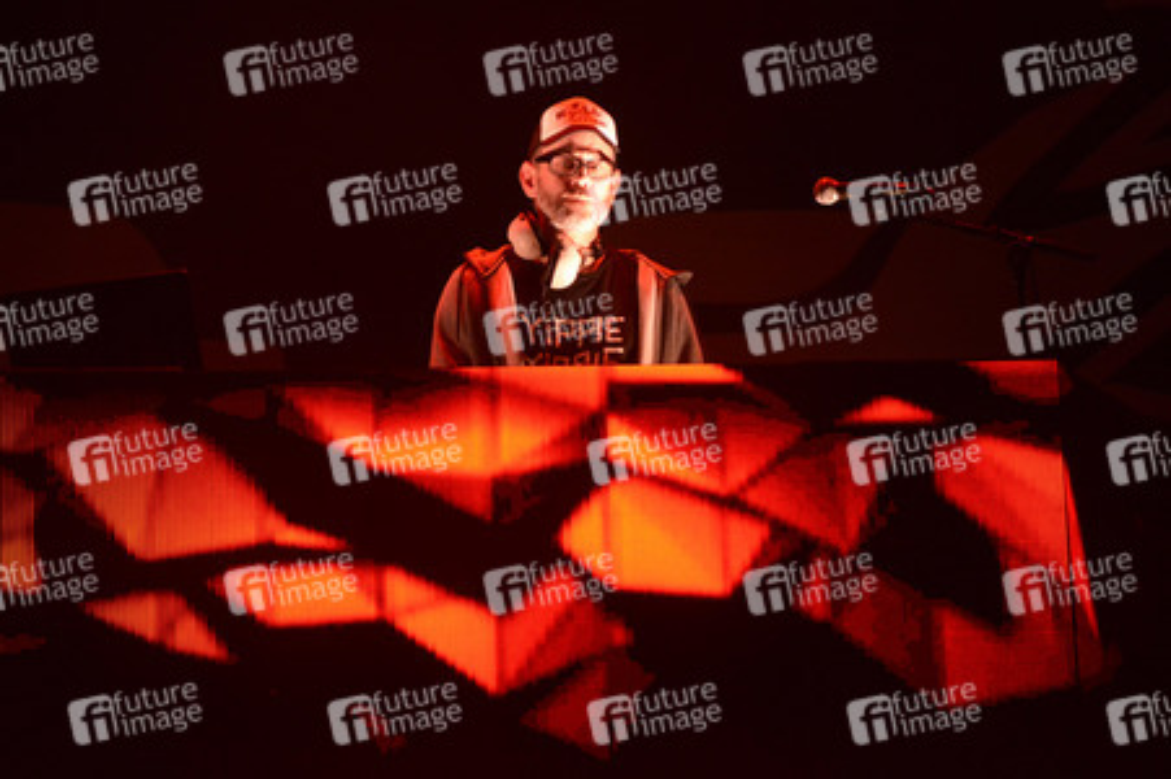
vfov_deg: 8.8
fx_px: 5038
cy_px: 390
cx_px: 586
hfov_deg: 13.3
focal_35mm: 155
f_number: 2.8
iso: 3200
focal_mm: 155
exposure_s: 1/320
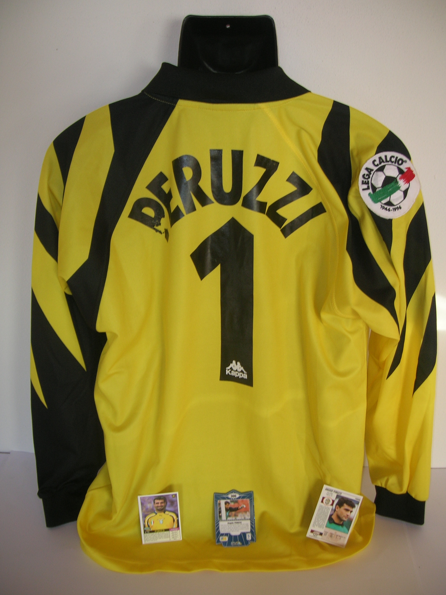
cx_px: 223
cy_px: 298
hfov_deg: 41.8
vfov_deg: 54.0
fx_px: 584
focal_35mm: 34
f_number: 2.9
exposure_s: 1/30
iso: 50
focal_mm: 5.7
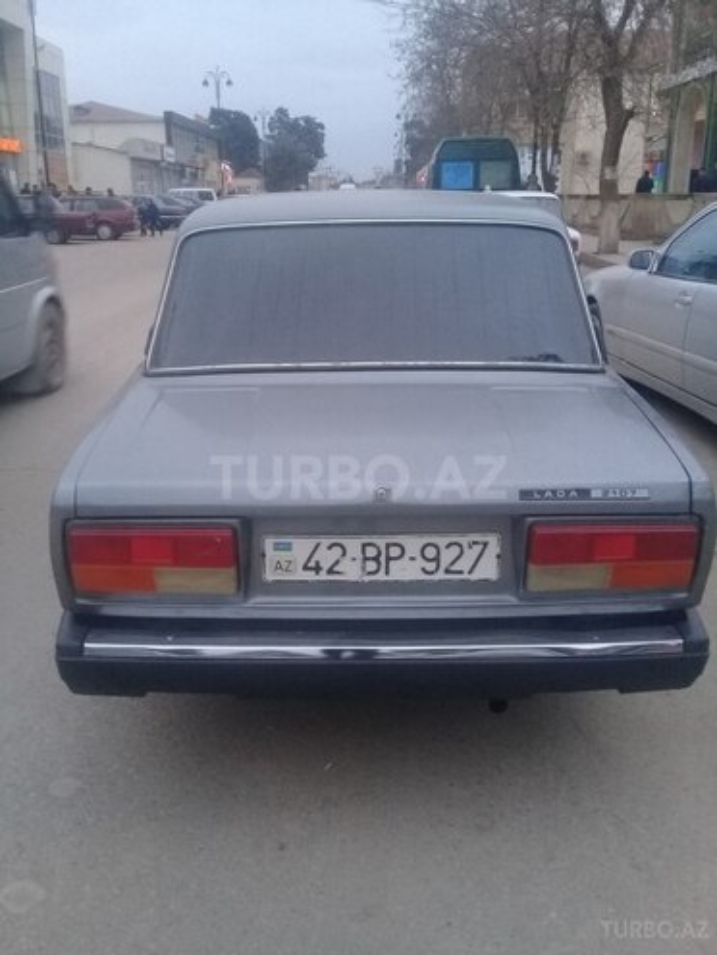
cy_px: 478
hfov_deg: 45.4
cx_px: 358
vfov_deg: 58.4
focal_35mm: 31
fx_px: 856
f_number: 2.2
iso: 200
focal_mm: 3.3
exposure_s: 1/33
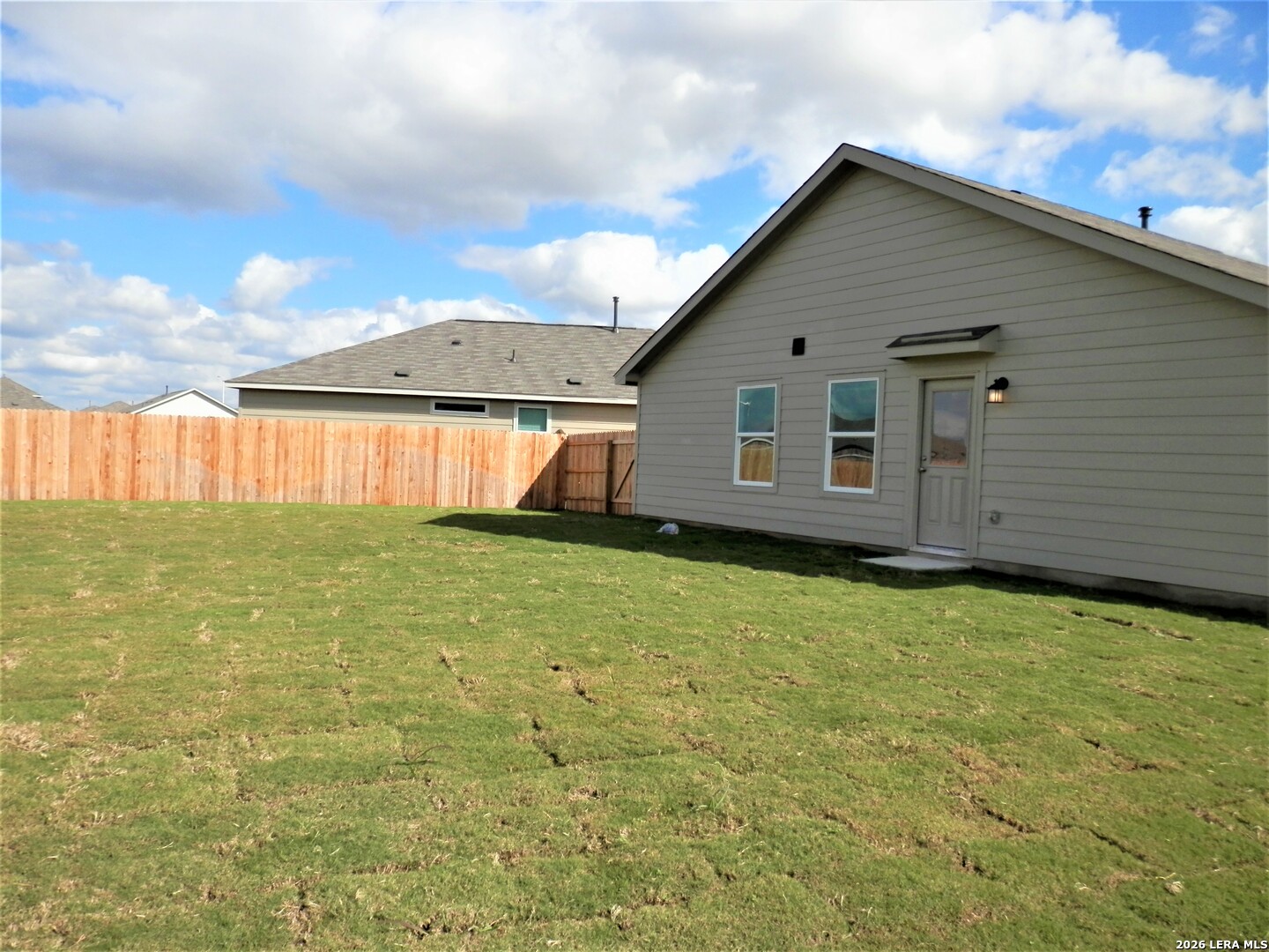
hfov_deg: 69.4
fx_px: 916
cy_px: 476
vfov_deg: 54.9
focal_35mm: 25
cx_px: 634
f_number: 8.7
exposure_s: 1/200
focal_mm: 4.5
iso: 80
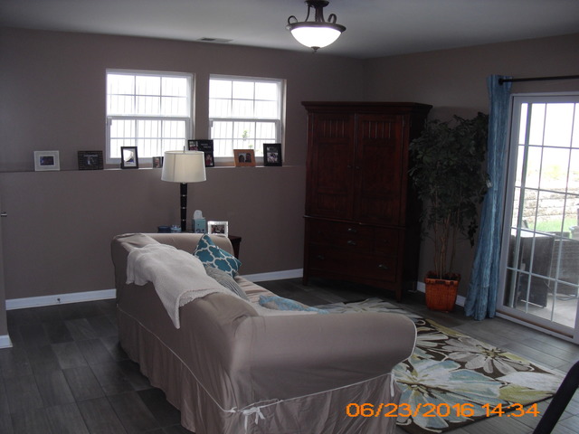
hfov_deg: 51.4
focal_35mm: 36
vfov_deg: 39.7
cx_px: 290
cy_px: 217
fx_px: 602
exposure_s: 1/60
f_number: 3.1
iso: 200
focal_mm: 6.3
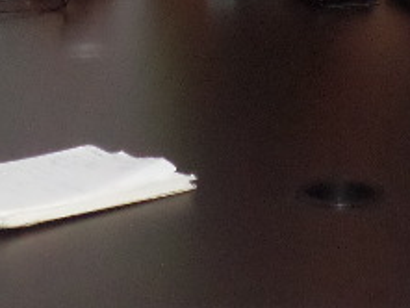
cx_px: 352
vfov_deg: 7.3
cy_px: -197
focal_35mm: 199
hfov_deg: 9.9
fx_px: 2358
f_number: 3.2
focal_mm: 7.8
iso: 400
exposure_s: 1/45
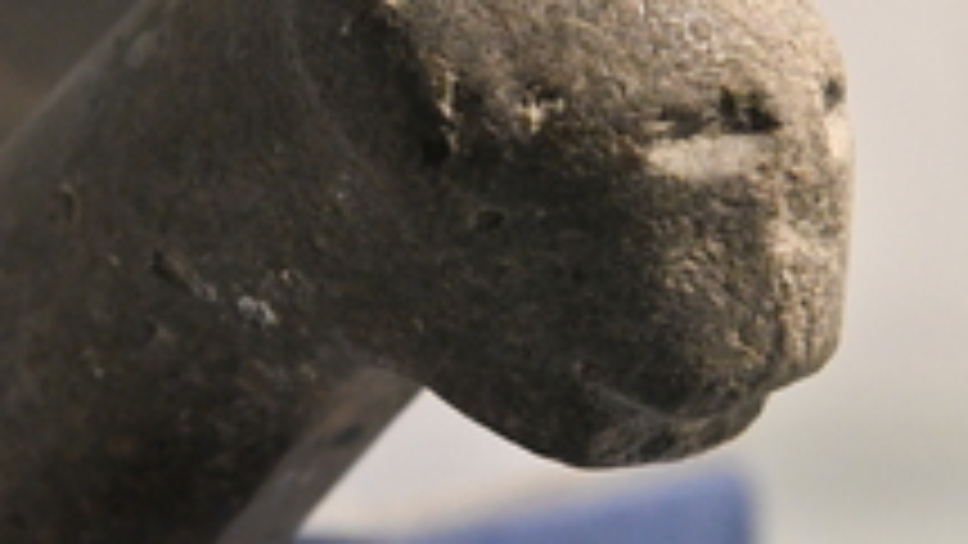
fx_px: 6751
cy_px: 65
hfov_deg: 8.2
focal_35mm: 263
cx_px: 315
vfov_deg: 4.6
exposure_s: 1/160
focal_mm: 82
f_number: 6.3
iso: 6400
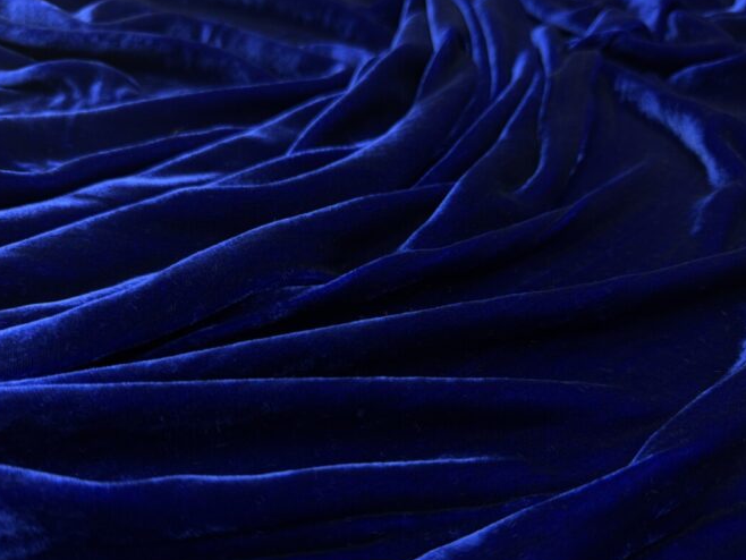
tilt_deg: -43.1
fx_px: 604
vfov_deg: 49.6
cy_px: 321
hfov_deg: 63.4
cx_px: 370
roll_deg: -4.6
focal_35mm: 28
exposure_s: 1/106
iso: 200
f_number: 1.78
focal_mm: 6.76
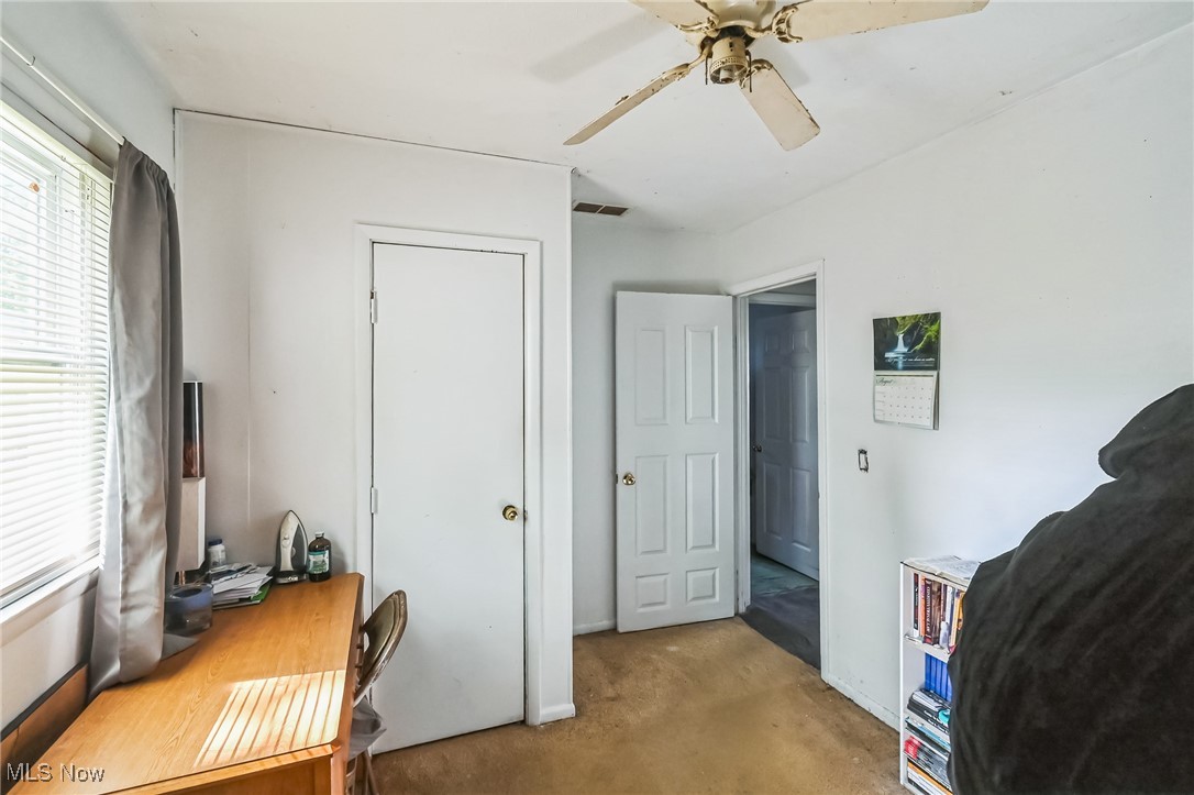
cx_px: 597
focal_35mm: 15
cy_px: 398
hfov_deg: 100.4
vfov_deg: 77.3
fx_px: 497
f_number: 5.6
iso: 640
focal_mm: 10
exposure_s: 1/30
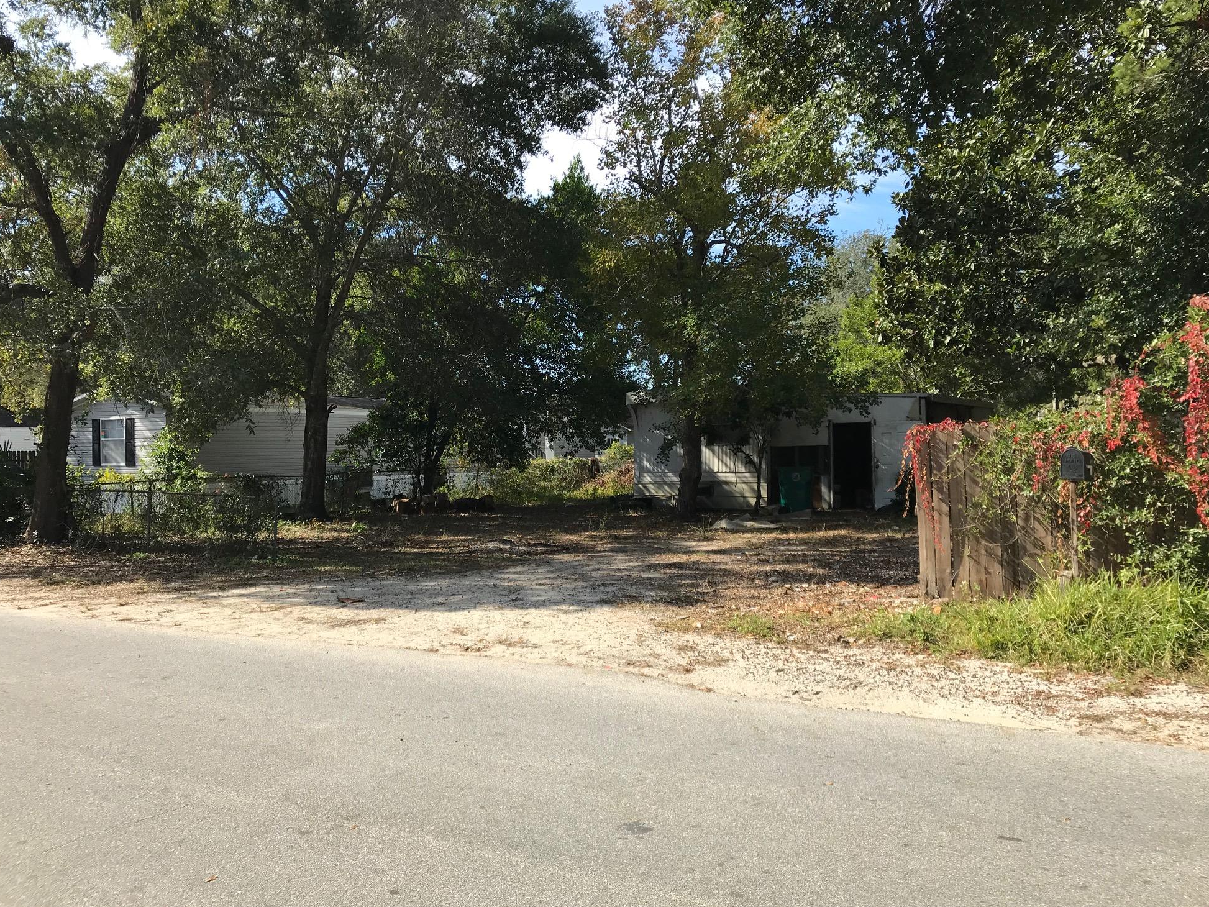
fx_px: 1013
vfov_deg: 48.2
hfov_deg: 61.7
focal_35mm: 29
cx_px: 608
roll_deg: +0.4
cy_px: 440
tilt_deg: +1.5
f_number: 1.8
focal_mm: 3.99
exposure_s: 1/1140
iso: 20
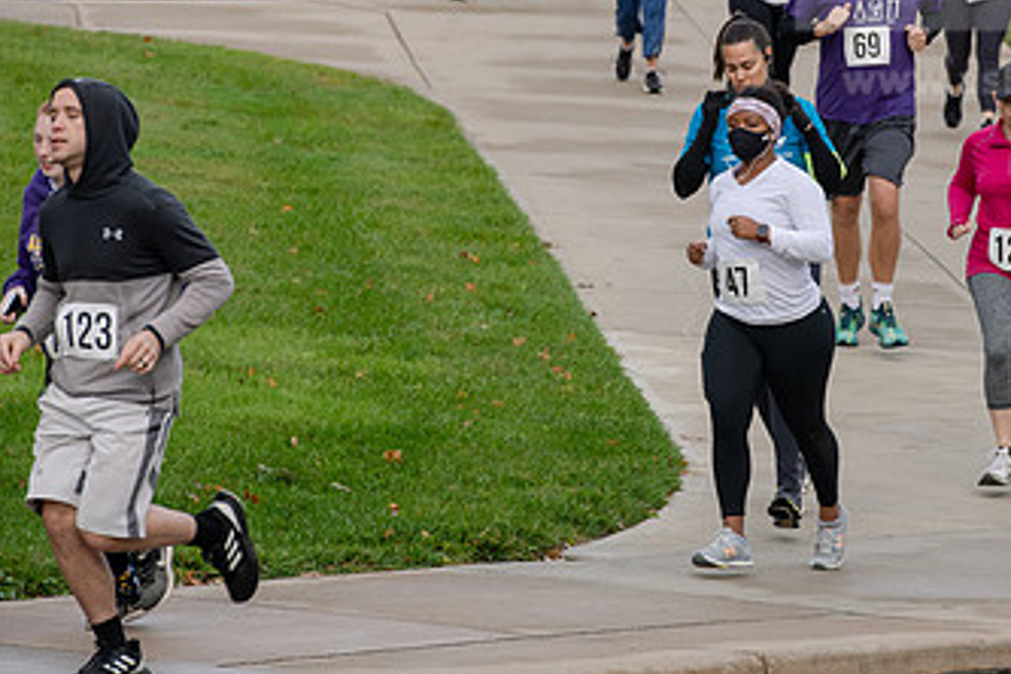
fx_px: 9772
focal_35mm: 348
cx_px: 704
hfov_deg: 5.9
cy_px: 144
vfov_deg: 3.9
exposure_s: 1/500
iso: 640
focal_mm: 200
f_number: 6.3
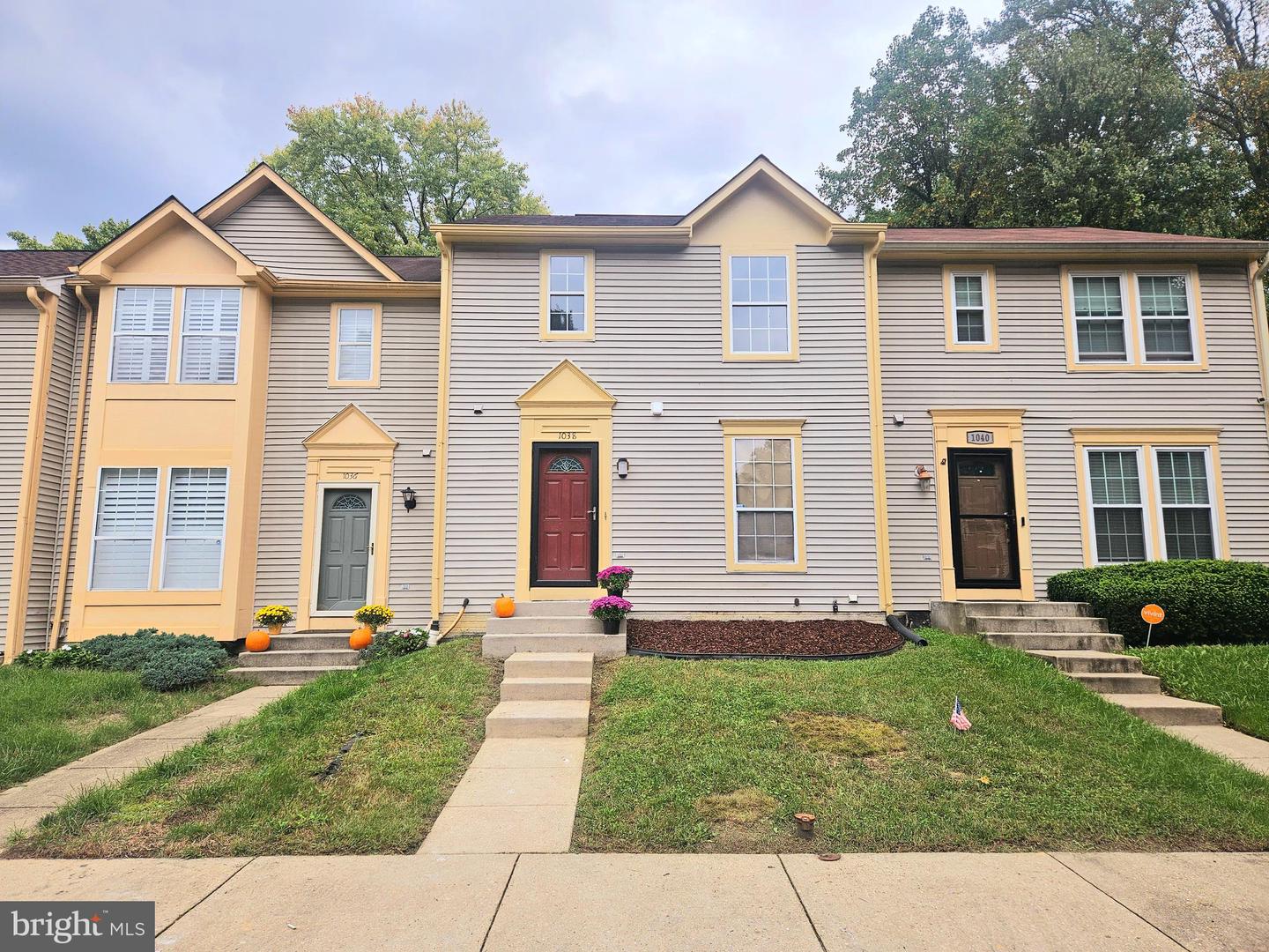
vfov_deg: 58.9
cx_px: 634
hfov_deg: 73.9
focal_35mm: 23
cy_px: 476
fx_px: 843
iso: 25
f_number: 1.8
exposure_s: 1/909
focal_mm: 5.4
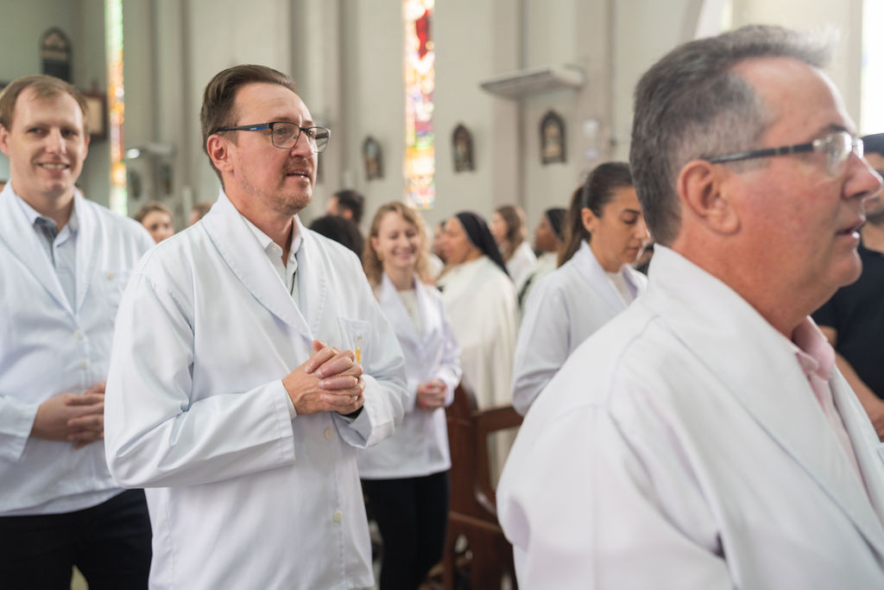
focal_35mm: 36
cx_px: 442
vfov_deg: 36.9
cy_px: 295
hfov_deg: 53.2
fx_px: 883
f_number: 2.8
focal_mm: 35
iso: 800
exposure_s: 1/160
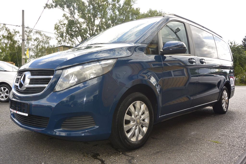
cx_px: 123
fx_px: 191
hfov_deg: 65.5
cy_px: 82
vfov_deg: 46.4
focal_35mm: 28
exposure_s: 1/250
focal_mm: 10.7
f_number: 5.6
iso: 160
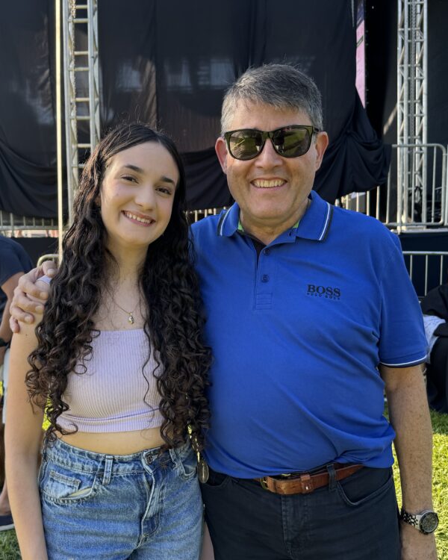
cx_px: 179
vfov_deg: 55.7
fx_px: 530
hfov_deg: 45.5
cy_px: 286
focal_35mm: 32
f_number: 1.78
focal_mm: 6.76
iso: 80
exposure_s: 1/409
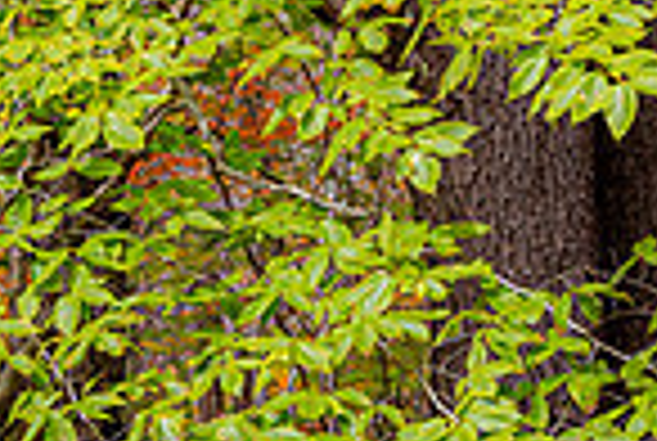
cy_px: 632
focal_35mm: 198
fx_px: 3621
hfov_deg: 10.2
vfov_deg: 6.9
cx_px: -148
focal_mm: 50
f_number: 5.6
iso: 100
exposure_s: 1/250
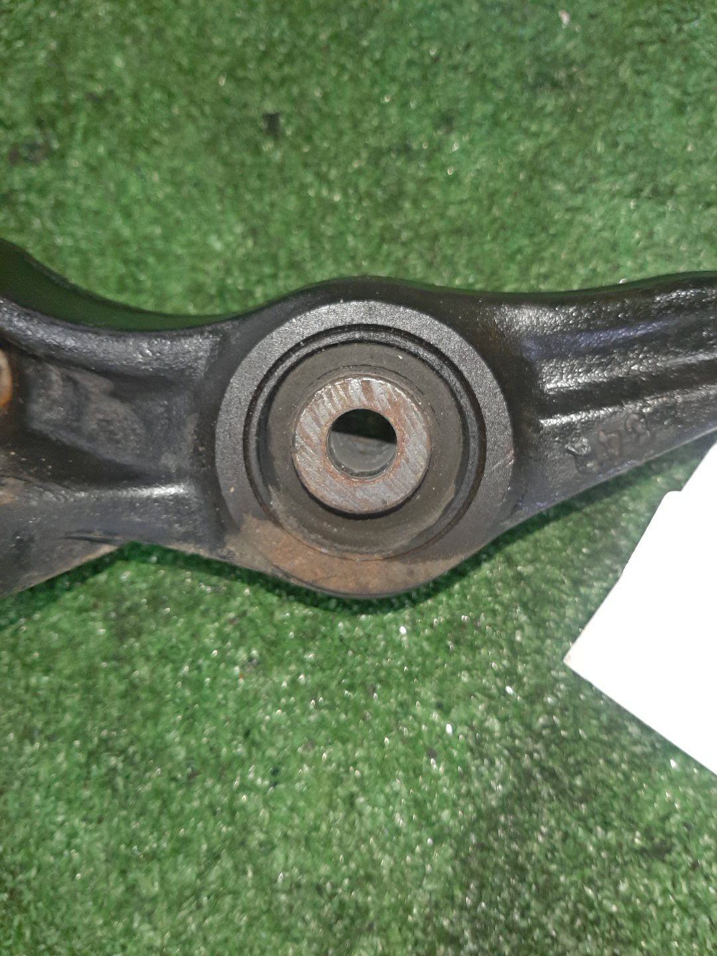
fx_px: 718
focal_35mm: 26
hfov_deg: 53.1
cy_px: 478
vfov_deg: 67.3
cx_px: 358
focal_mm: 3.93
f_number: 1.7
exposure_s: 1/50
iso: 131
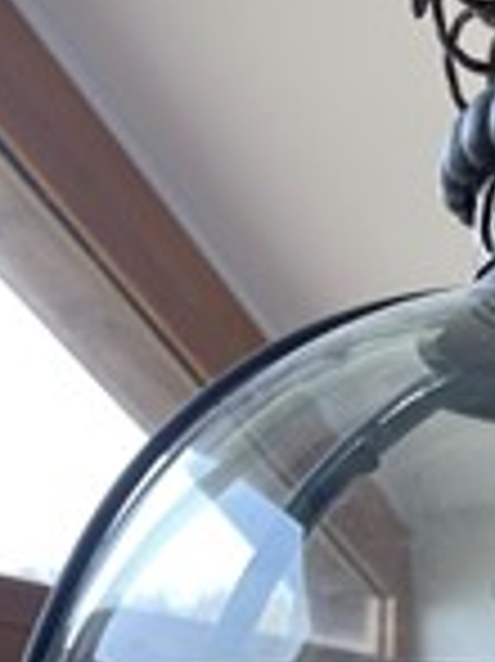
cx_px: 580
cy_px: 797
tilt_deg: +0.5
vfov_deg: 25.6
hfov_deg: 20.3
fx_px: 1298
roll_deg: -1.7
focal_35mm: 68
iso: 50
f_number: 1.6
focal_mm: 5.1
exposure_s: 1/121
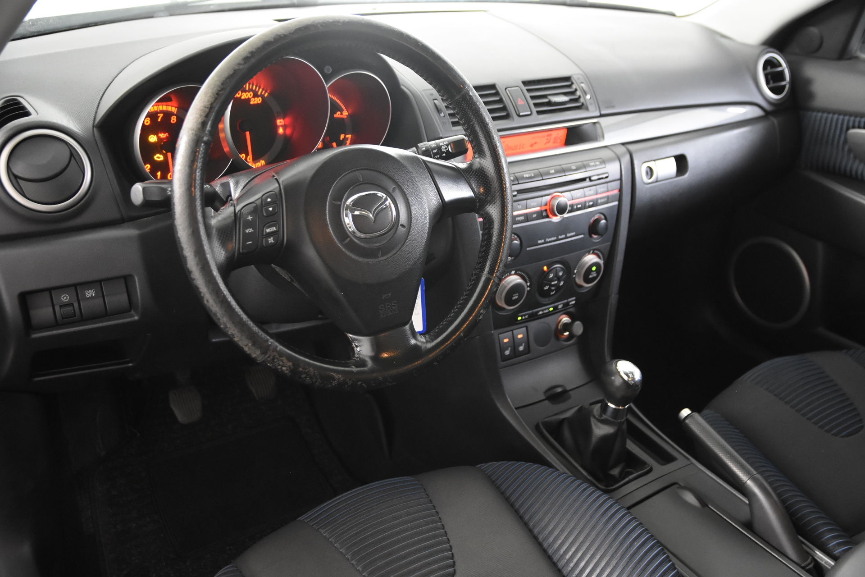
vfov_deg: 36.9
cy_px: 288
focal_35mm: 36
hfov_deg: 53.1
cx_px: 432
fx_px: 865
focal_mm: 24
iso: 3200
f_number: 3
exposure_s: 1/40
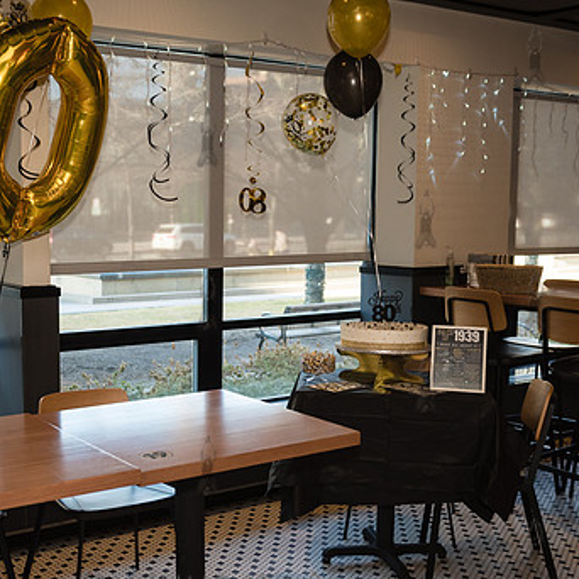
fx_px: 927
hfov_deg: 34.4
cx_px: 207
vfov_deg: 34.7
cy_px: 301
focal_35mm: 49
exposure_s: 1/320
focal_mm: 34
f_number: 4
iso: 1250
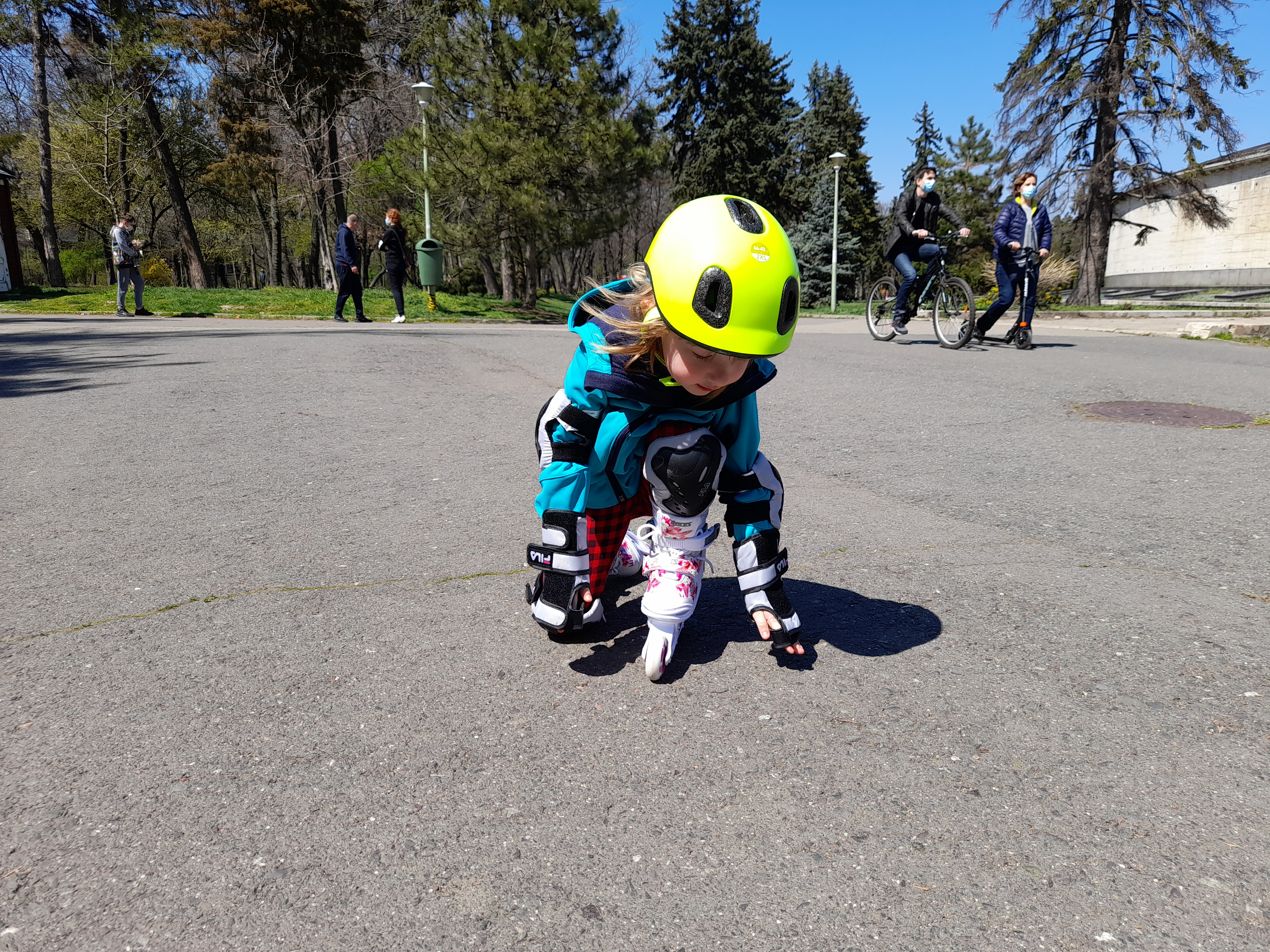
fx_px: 917
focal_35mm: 25
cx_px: 635
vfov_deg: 54.9
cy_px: 476
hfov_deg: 69.4
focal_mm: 4.6
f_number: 2
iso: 20
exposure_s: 1/562
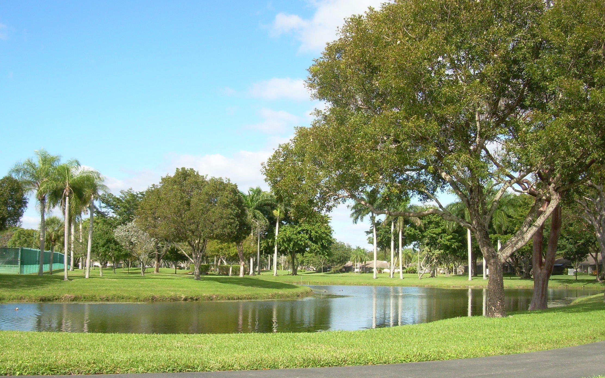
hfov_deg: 48.2
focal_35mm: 41
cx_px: 300
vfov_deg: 31.2
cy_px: 179
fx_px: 676
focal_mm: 6.3
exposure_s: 1/229
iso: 50
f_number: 4.6
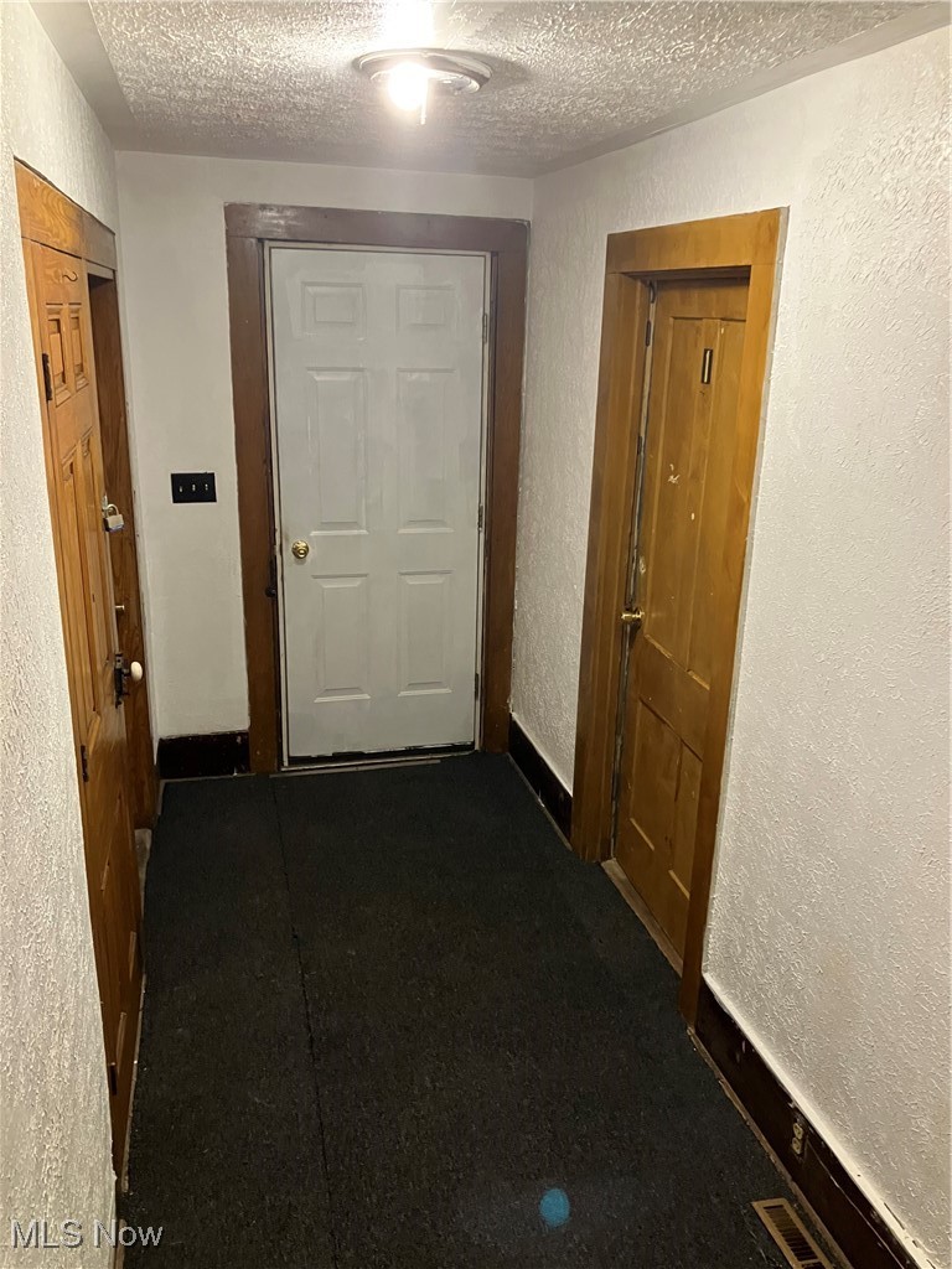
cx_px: 476
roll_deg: -1.3
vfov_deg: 63.4
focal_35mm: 28
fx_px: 1027
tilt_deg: -18.9
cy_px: 634
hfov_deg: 49.7
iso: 250
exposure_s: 1/40
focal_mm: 3.99
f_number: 1.8
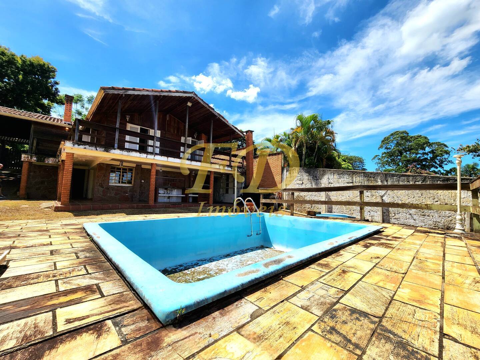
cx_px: 240
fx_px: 180
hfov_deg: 106.2
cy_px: 180
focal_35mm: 13
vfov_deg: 89.9
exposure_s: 1/2500
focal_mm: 2.2
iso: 50
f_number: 2.2
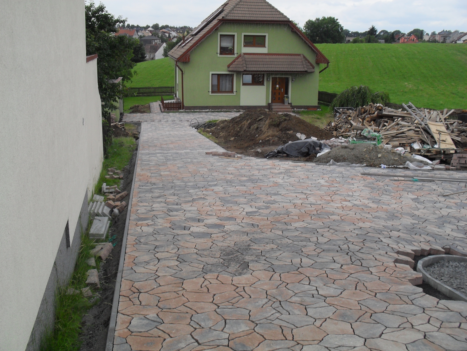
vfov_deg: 40.7
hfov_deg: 52.6
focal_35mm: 35
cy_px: 176
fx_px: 472
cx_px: 234
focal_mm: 6.3
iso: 100
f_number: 8.4
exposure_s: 1/180
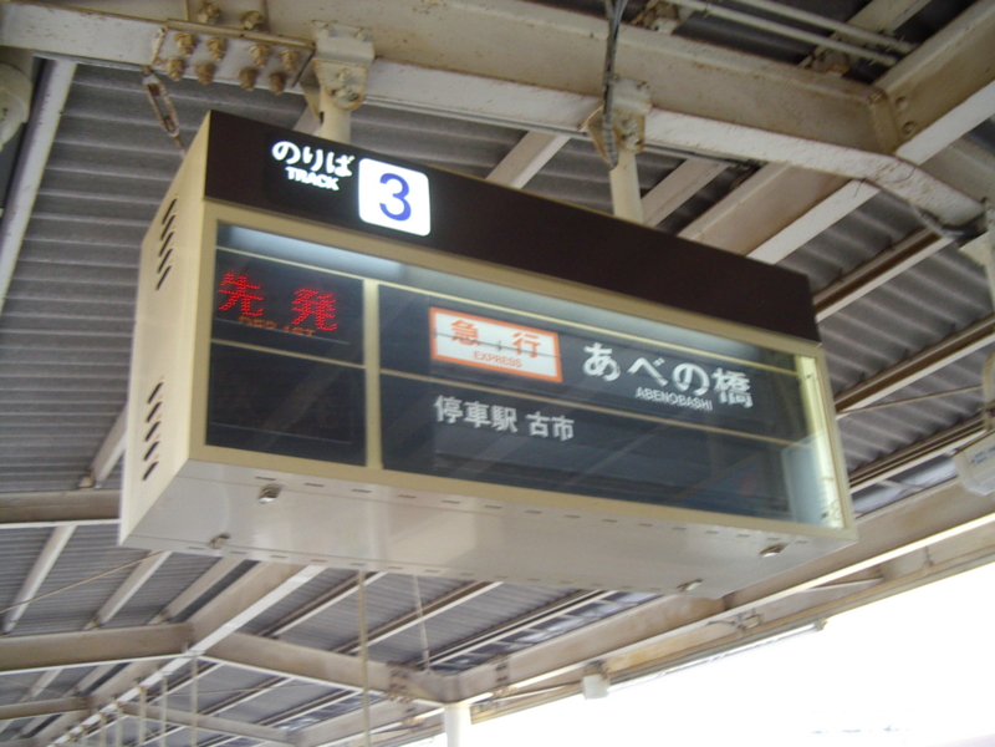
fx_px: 1092
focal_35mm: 38
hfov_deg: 49.0
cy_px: 374
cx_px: 498
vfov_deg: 37.7
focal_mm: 5.8
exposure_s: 1/30
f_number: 2.6
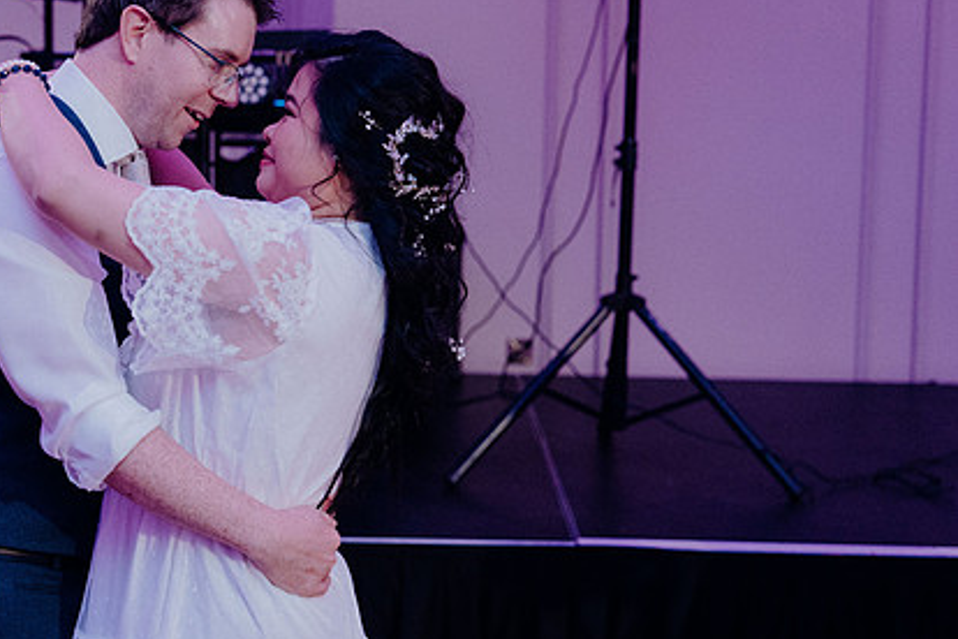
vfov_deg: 16.3
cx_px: 289
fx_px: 2235
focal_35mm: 84
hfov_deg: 24.0
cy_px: 267
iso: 3200
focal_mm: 60
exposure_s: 1/160
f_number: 3.5
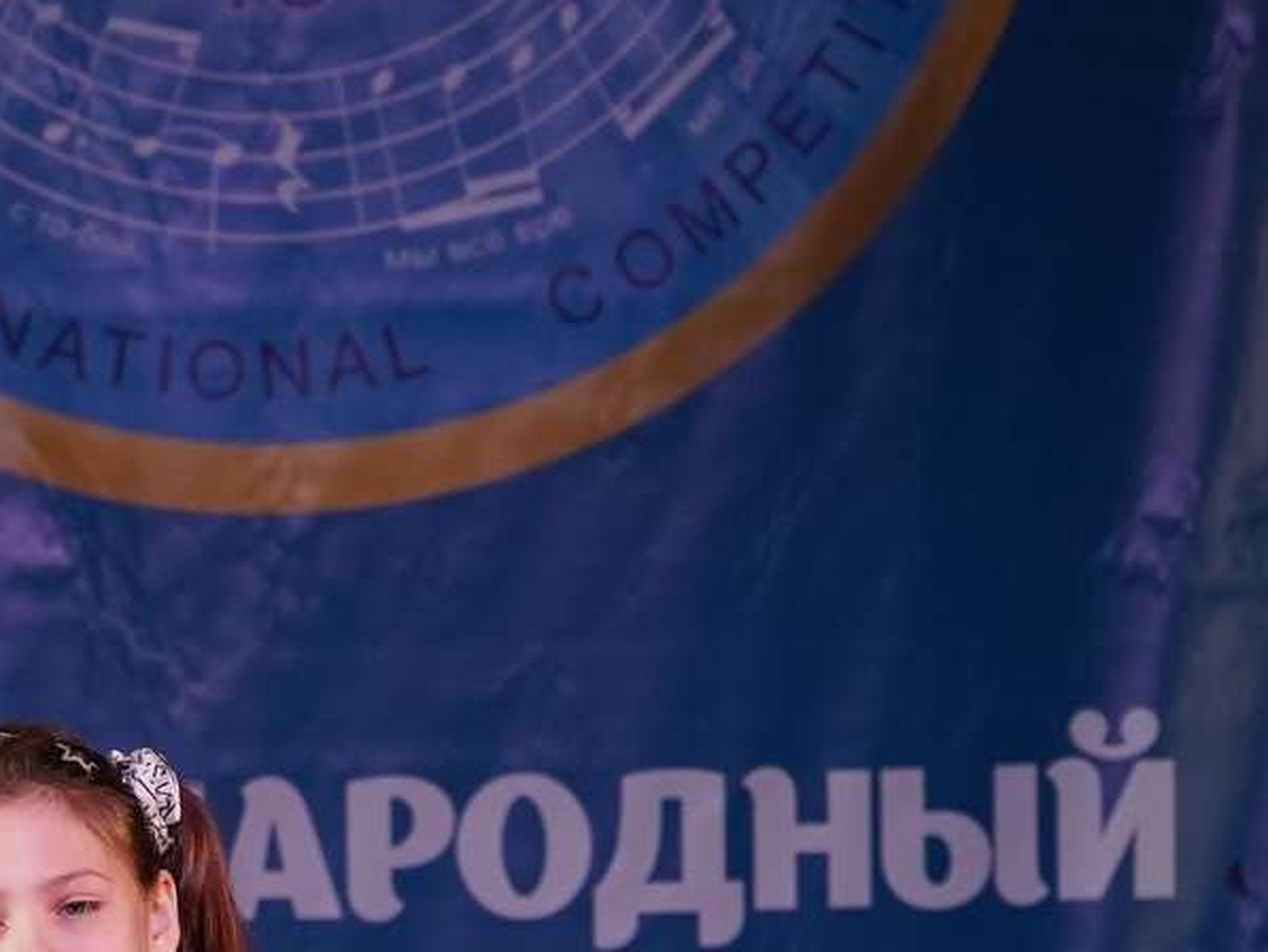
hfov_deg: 3.2
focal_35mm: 618
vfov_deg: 2.4
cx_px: 321
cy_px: 1491
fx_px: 22642
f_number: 4
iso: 1600
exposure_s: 1/400
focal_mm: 150
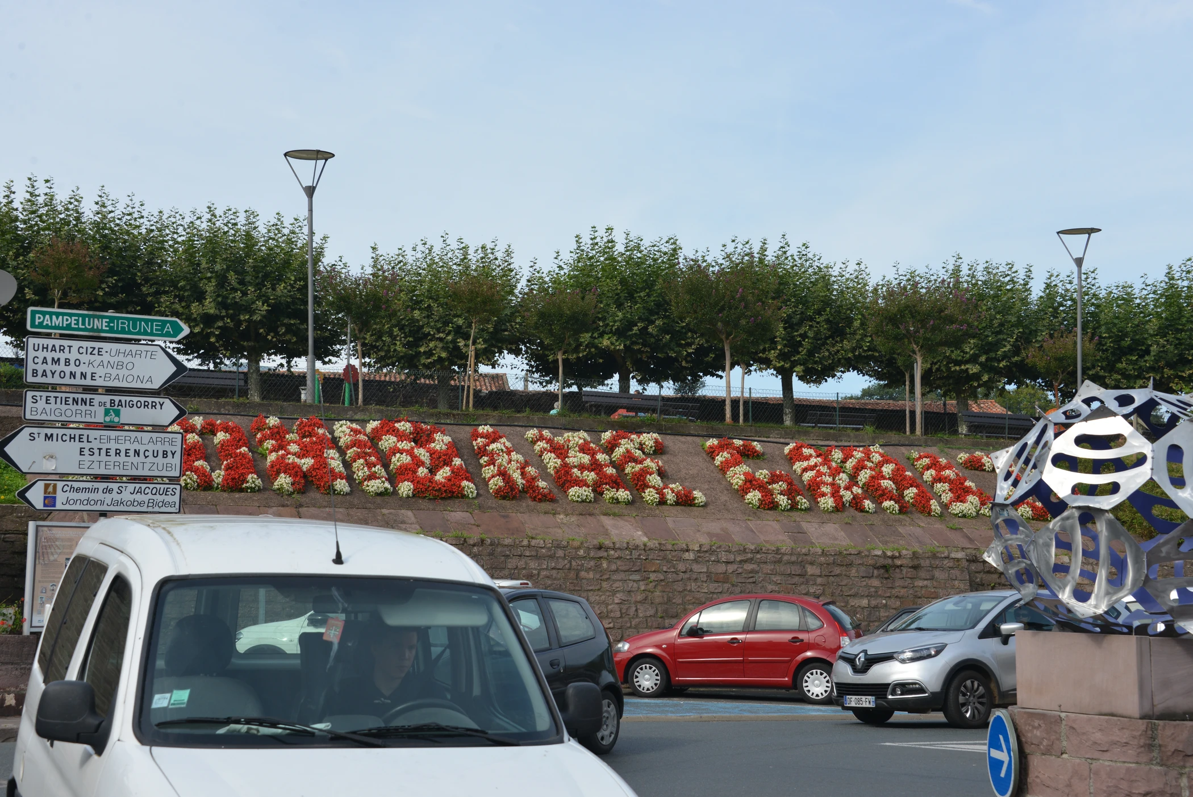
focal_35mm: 55
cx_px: 596
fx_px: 1823
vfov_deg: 24.6
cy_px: 398
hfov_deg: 36.2
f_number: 10
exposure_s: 1/400
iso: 400
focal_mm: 55
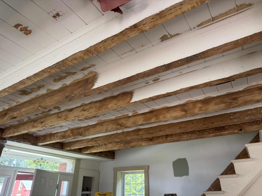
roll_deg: +0.0
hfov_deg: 71.6
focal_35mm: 24
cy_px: 98
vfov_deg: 56.8
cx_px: 131
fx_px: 182
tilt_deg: +28.9
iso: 160
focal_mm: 6.76
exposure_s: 1/121
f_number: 1.78
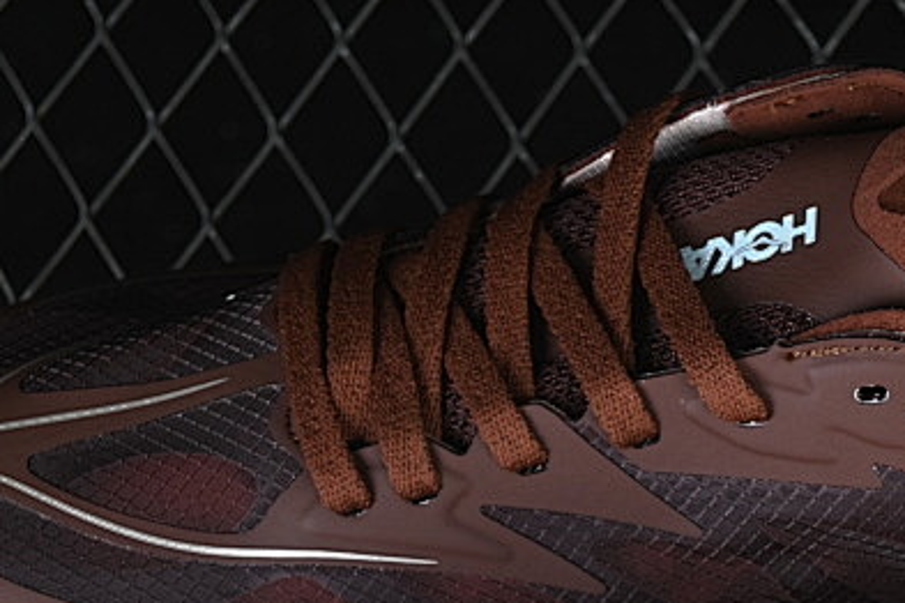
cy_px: 803
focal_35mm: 206
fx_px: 5178
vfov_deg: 6.6
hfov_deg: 10.0
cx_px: 691
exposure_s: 1/60
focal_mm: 50
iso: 160
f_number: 6.3
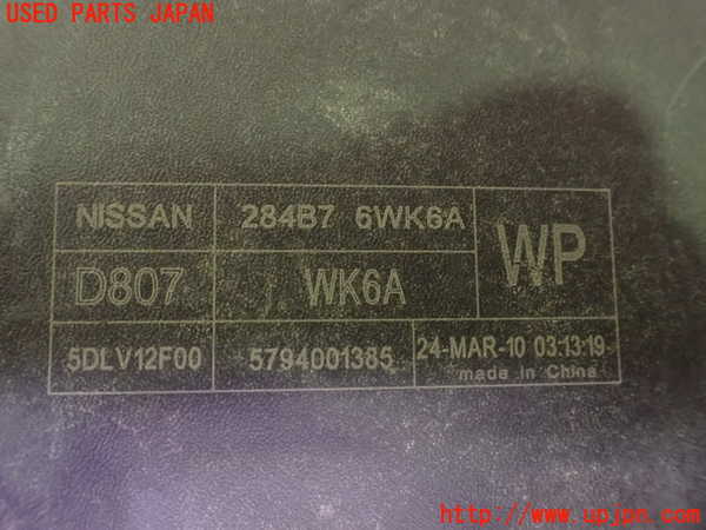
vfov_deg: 46.8
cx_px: 353
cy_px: 265
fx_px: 612
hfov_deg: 60.0
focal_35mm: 30
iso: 1250
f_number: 2.3
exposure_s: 1/30
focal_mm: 5.4
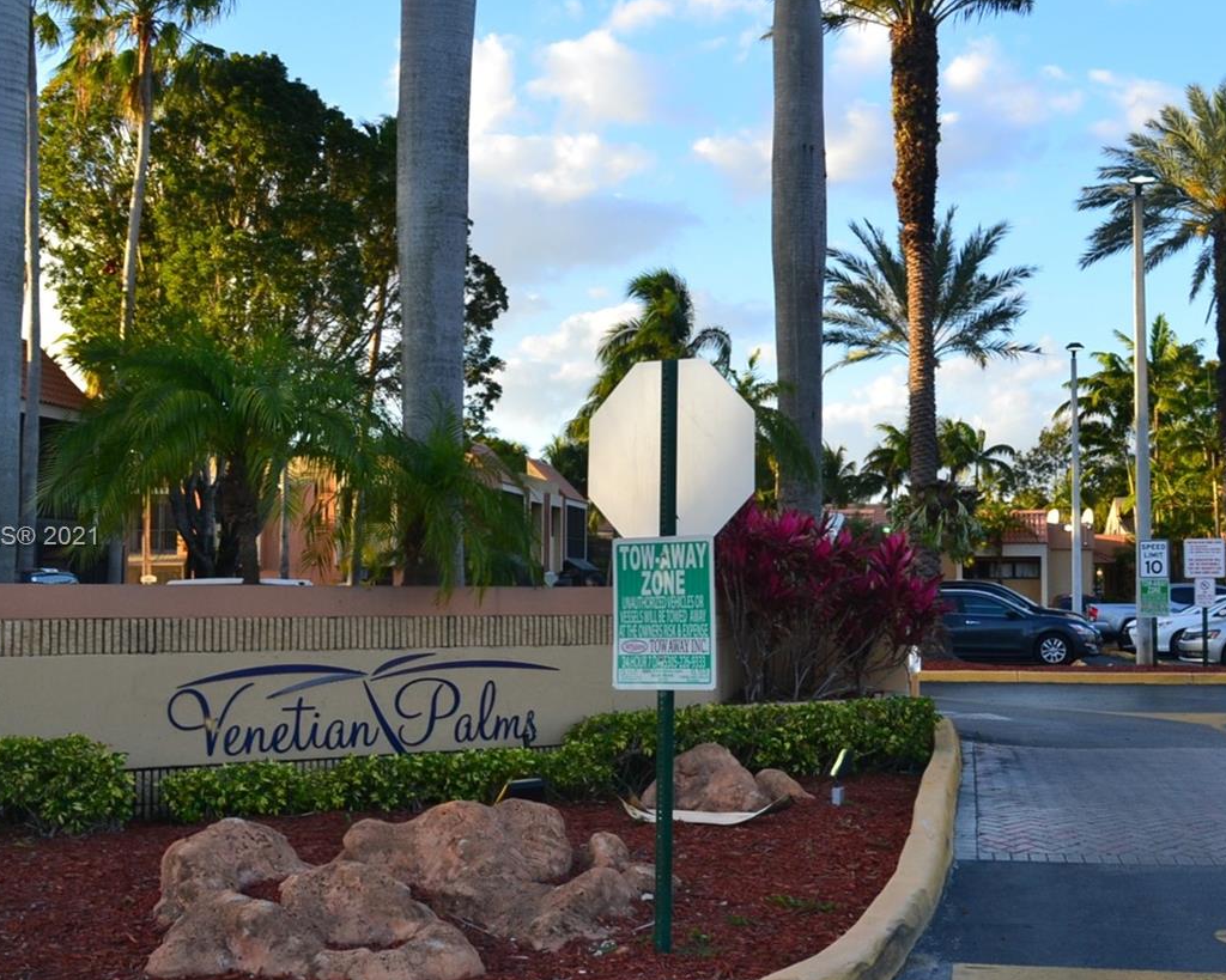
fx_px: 1596
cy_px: 538
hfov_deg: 42.0
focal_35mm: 44
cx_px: 675
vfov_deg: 34.1
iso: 400
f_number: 9
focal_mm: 20
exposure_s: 1/160
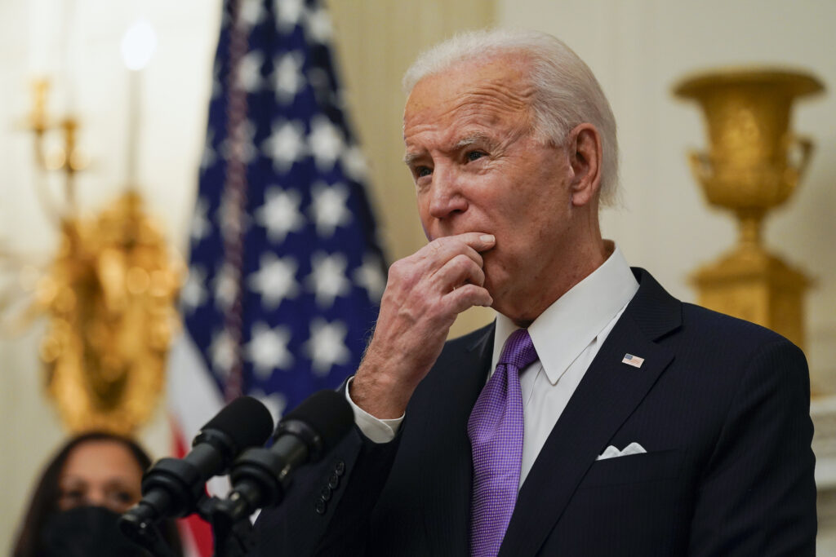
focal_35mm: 191
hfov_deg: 10.8
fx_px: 4436
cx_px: 418
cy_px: 278
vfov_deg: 7.2
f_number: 3.5
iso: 2500
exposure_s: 1/320
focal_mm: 191
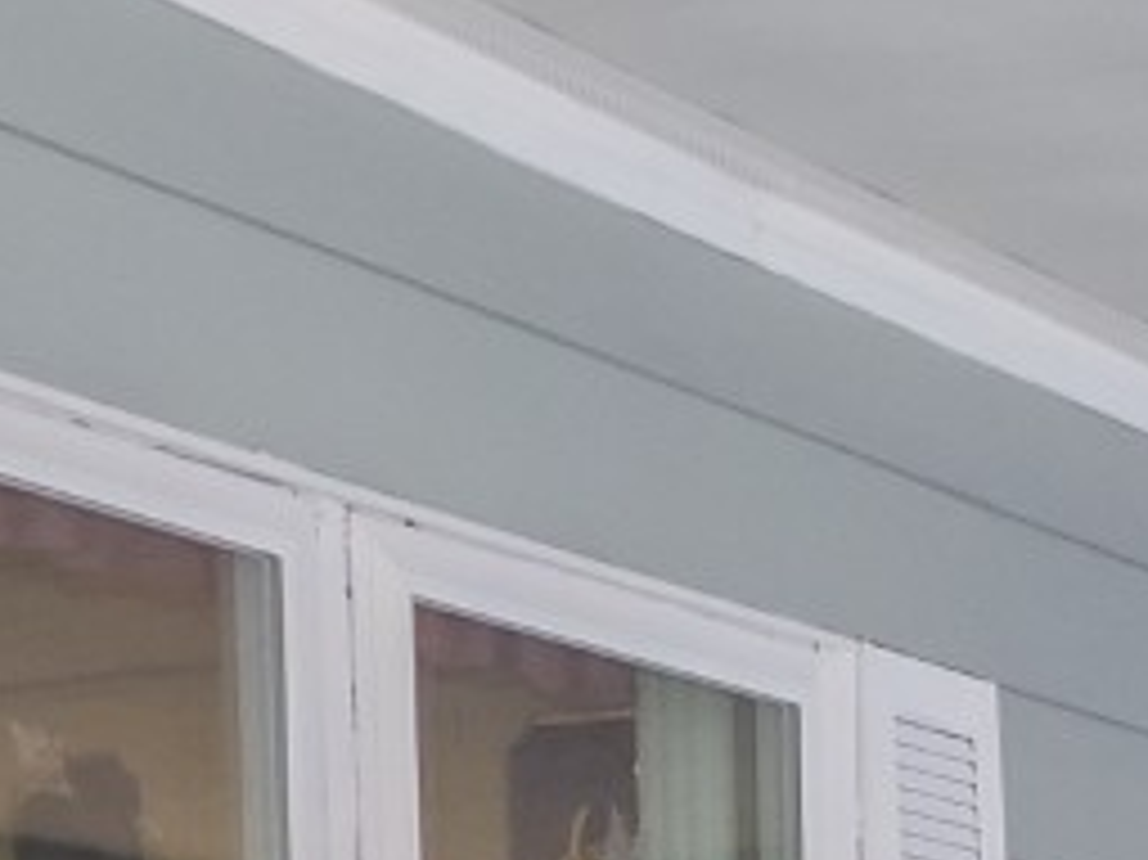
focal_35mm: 130
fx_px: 4309
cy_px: 1914
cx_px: 1567
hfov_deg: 14.4
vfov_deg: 10.2
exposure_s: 1/160
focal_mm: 4
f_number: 3
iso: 125
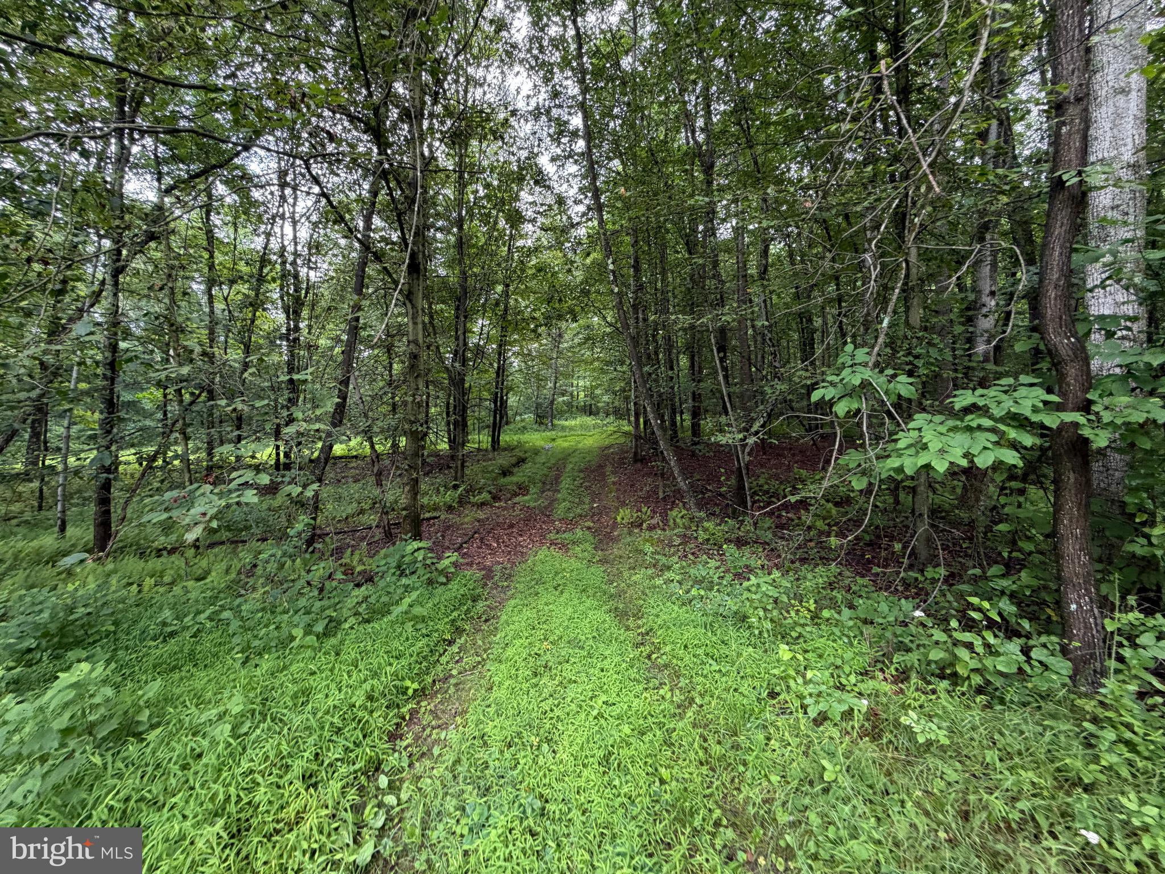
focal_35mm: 14
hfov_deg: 102.1
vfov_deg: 85.7
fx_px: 471
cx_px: 582
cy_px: 437
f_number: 2.2
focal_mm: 2.22
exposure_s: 1/121
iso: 160
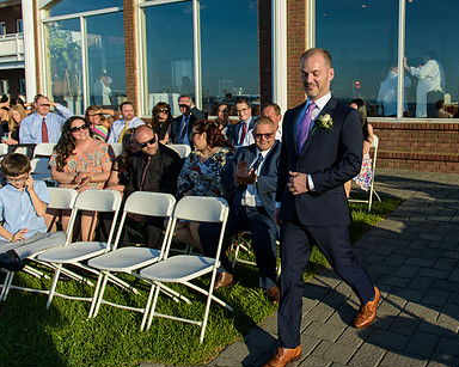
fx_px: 462
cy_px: 145
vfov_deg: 43.1
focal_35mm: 34
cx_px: 326
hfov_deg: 51.3
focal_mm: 24
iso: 200
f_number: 3.2
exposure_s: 1/1600
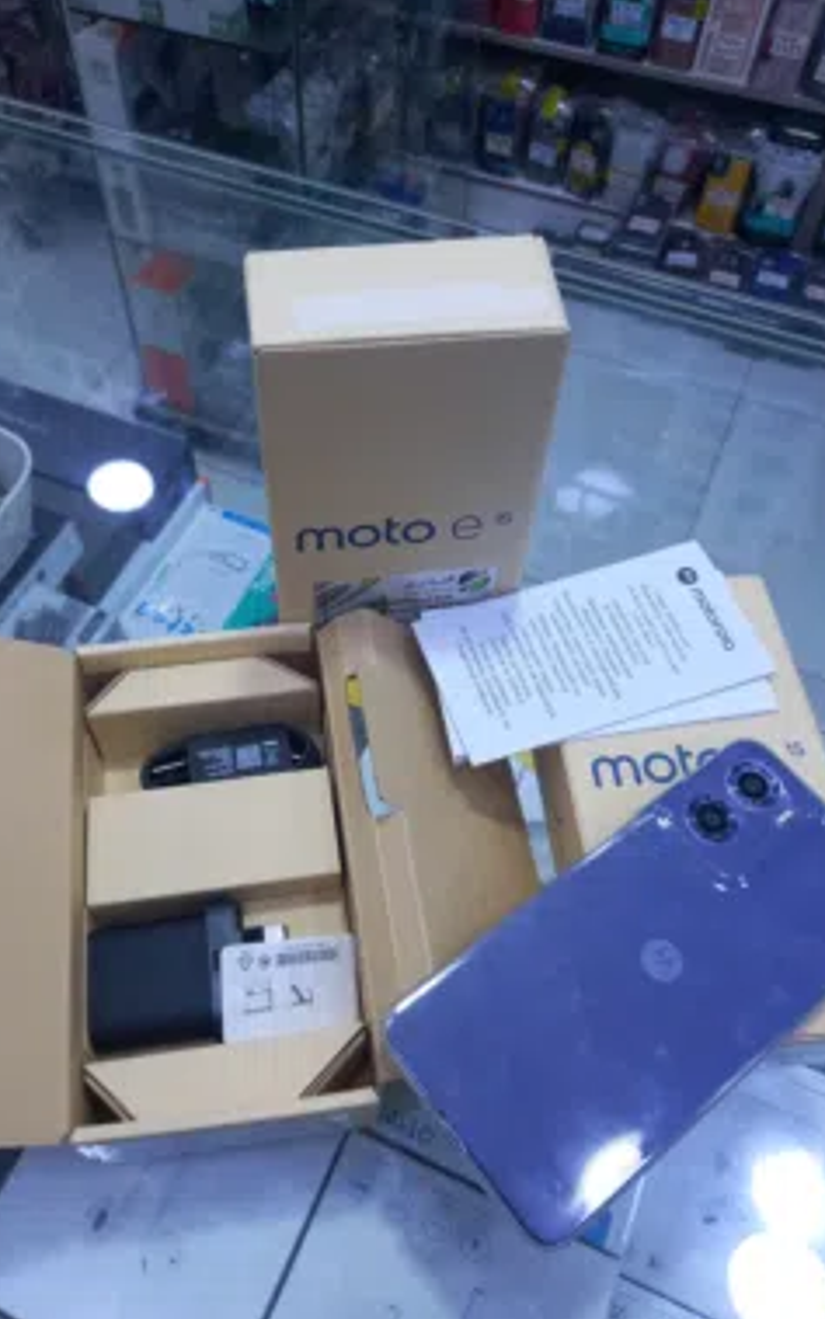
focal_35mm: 28
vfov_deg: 66.5
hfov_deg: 44.4
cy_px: 665
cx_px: 355
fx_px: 1007
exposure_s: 1/50
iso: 80
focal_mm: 4.6
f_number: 2
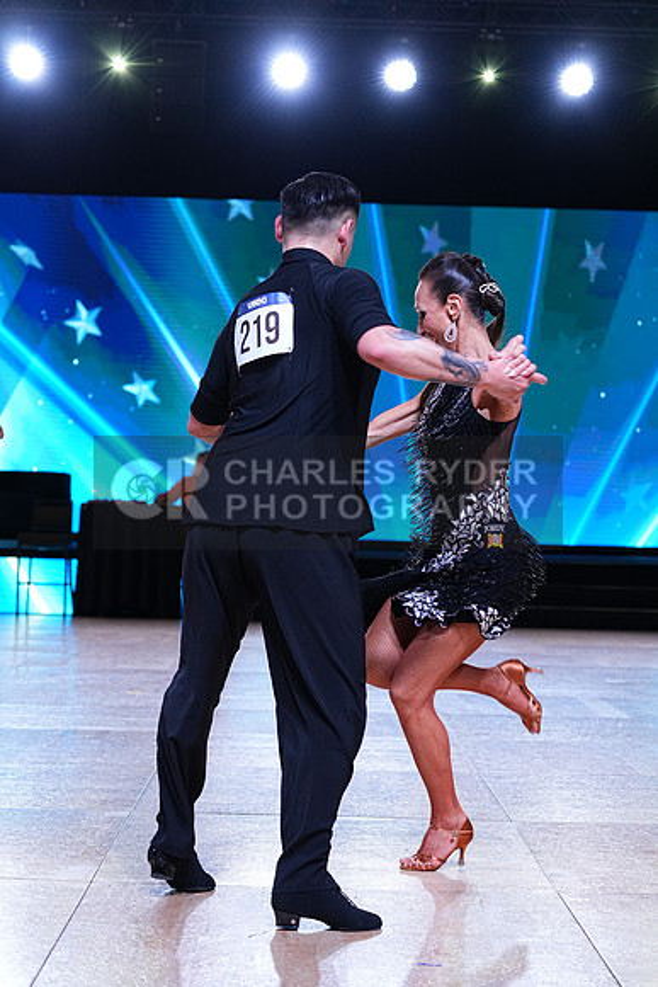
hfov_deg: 19.5
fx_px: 1918
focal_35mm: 70
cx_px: 329
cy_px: 494
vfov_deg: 28.8
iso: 1000
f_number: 4
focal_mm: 70
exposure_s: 1/400
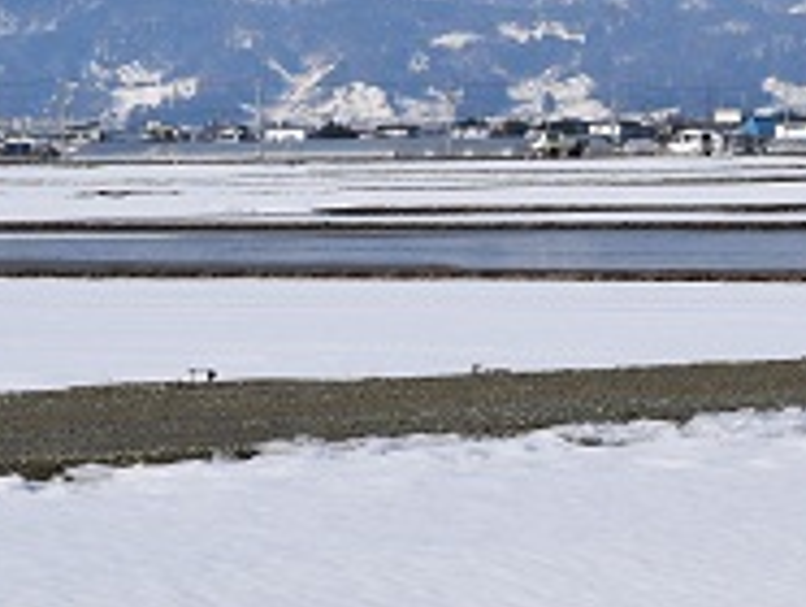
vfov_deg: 5.9
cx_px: 598
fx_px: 5852
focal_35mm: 251
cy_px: 22
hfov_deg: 7.9
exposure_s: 1/640
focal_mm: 72
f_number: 13
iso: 200
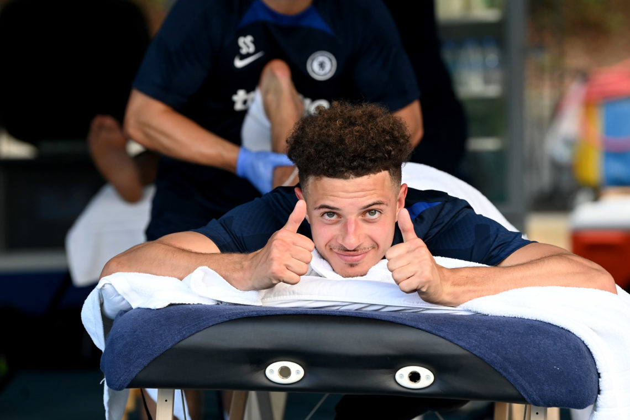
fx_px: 2712
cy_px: 210
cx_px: 315
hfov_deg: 13.2
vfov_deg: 8.9
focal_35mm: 155
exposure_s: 1/400
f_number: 4.5
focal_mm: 155
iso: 1000
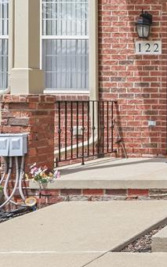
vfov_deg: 38.5
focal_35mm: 52
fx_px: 379
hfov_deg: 15.9
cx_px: 376
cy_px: 90
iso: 100
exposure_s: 1/200
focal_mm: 17
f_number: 5.6
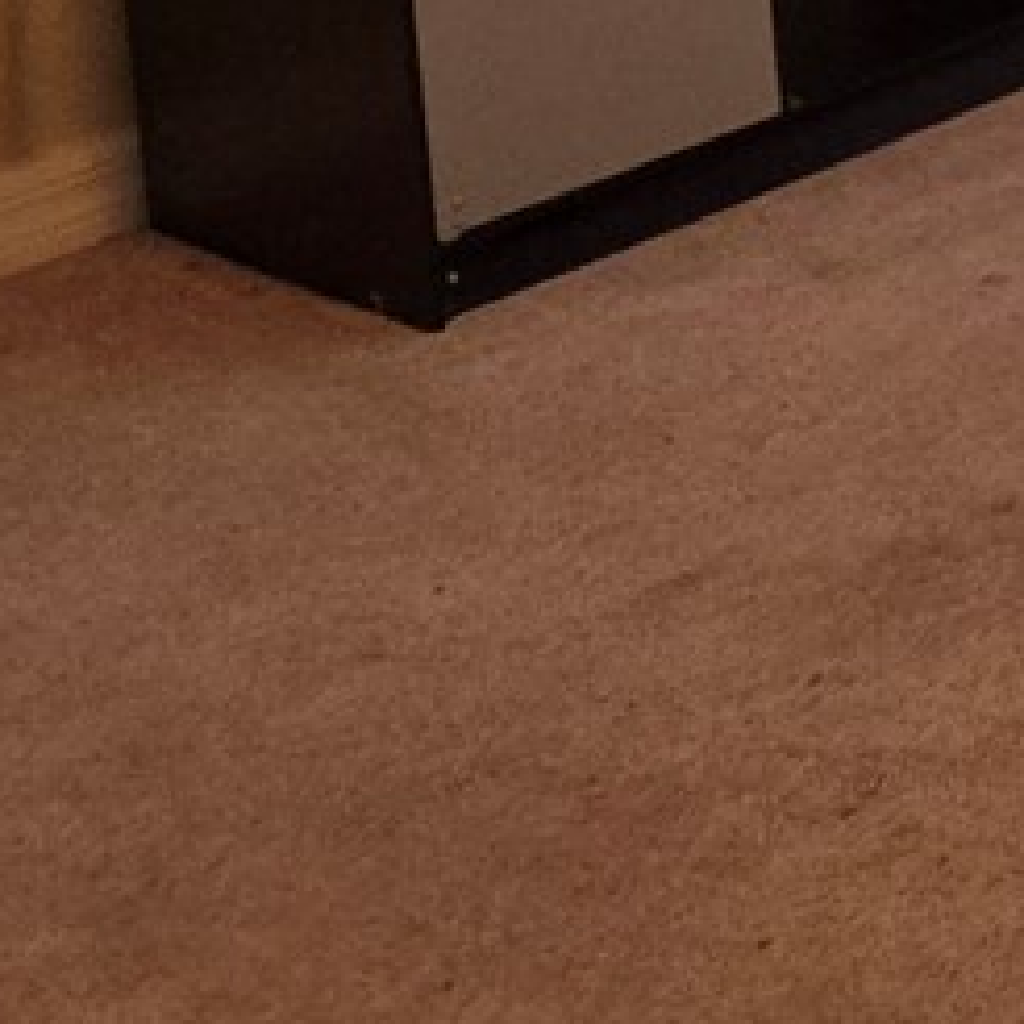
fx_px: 4418
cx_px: 2826
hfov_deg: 10.4
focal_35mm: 132
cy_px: -1107
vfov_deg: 11.7
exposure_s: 1/120
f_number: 1.8
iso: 250
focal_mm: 5.4
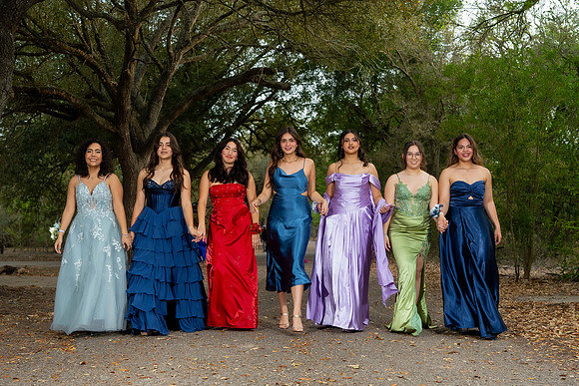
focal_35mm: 52
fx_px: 836
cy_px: 193
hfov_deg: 38.2
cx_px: 290
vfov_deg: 26.0
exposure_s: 1/200
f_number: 3.2
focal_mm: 35
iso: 250
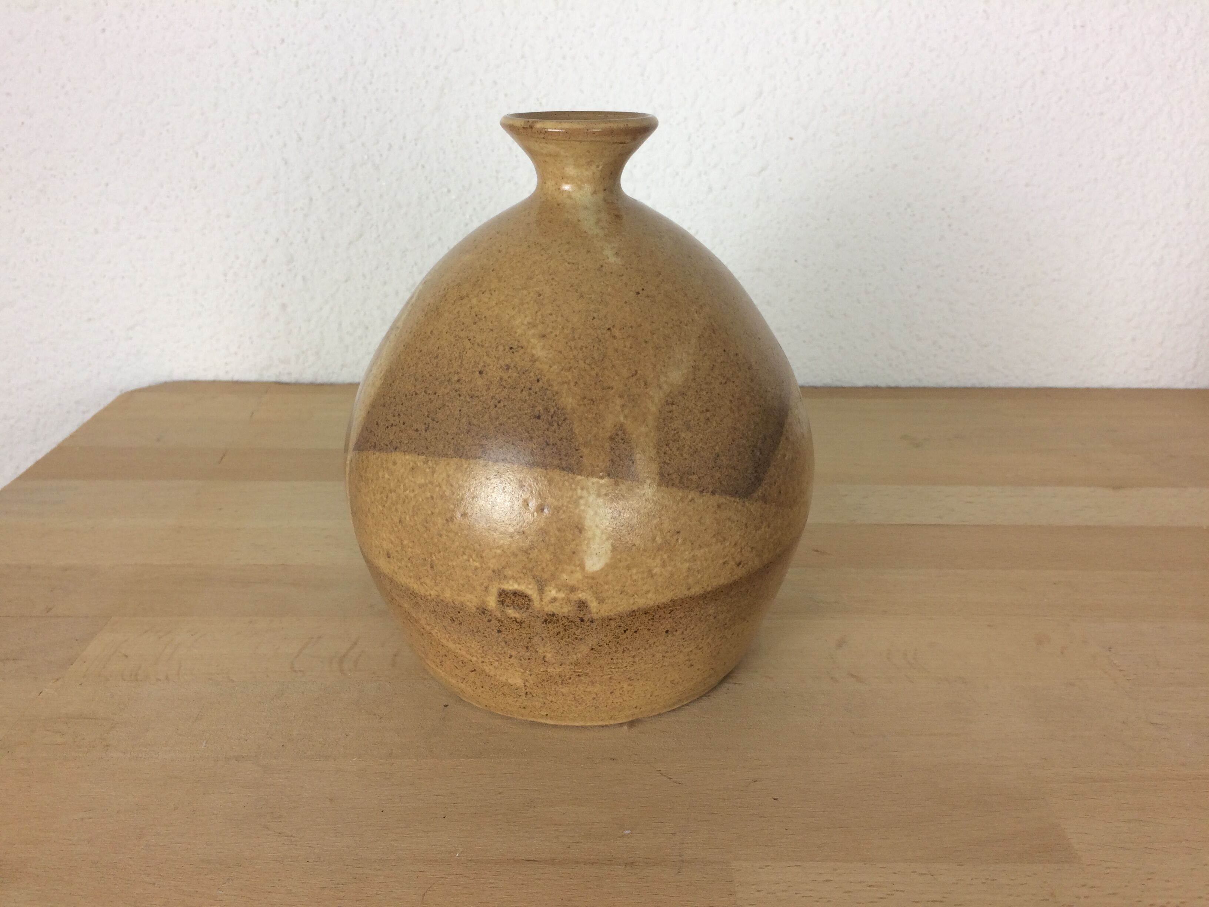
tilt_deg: -21.4
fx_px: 1013
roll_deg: -0.7
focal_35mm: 29
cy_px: 454
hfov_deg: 61.7
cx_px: 604
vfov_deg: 48.2
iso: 40
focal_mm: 4.15
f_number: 2.2
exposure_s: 1/50
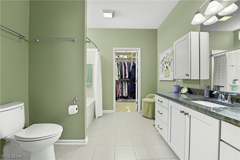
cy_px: 80
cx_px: 120
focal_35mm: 14
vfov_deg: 81.2
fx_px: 93
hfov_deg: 104.2
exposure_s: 1/8
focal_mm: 14
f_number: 8
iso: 250
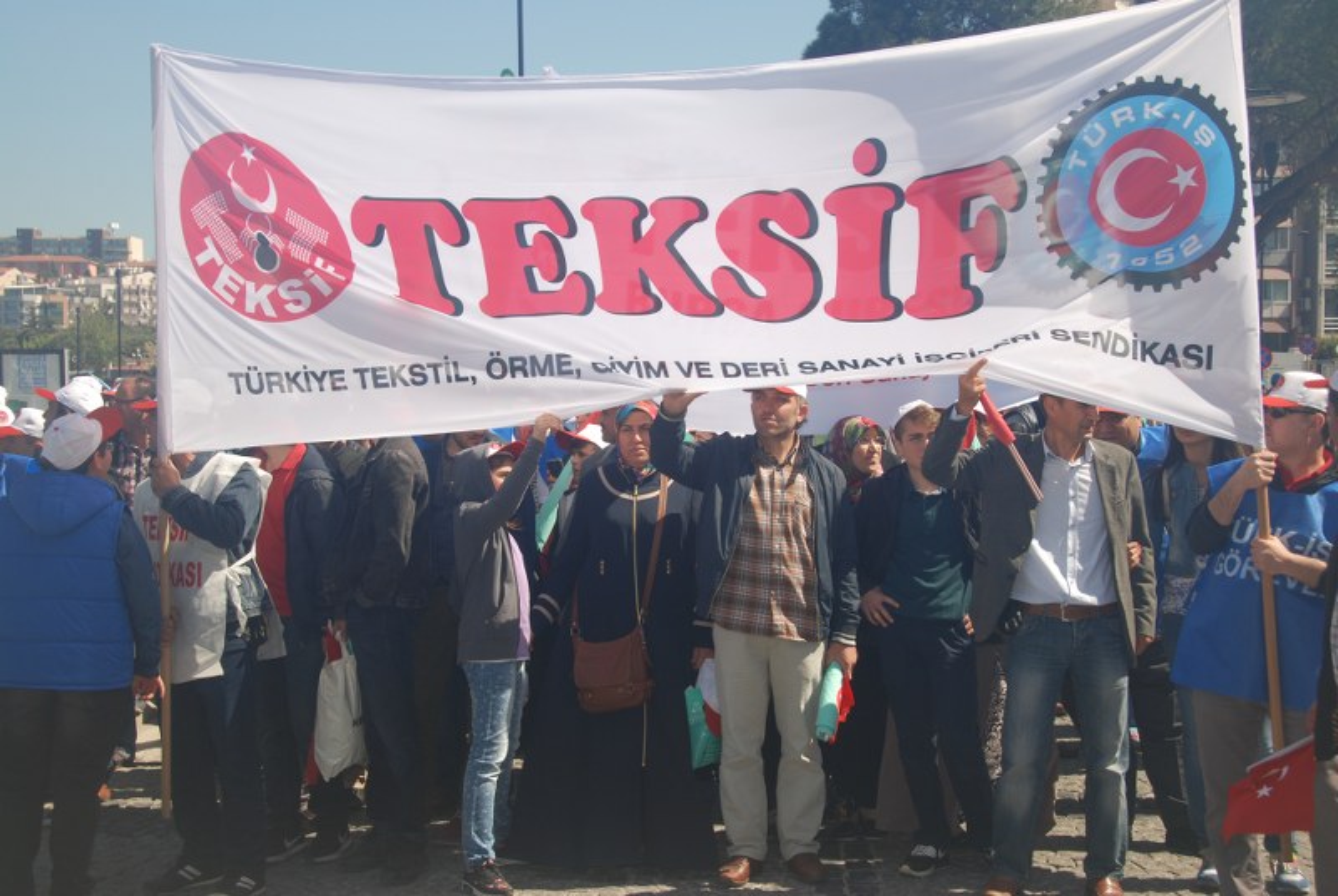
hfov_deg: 37.8
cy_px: 448
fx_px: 1954
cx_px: 669
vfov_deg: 25.8
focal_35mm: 52
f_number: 8
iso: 100
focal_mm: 35
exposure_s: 1/200
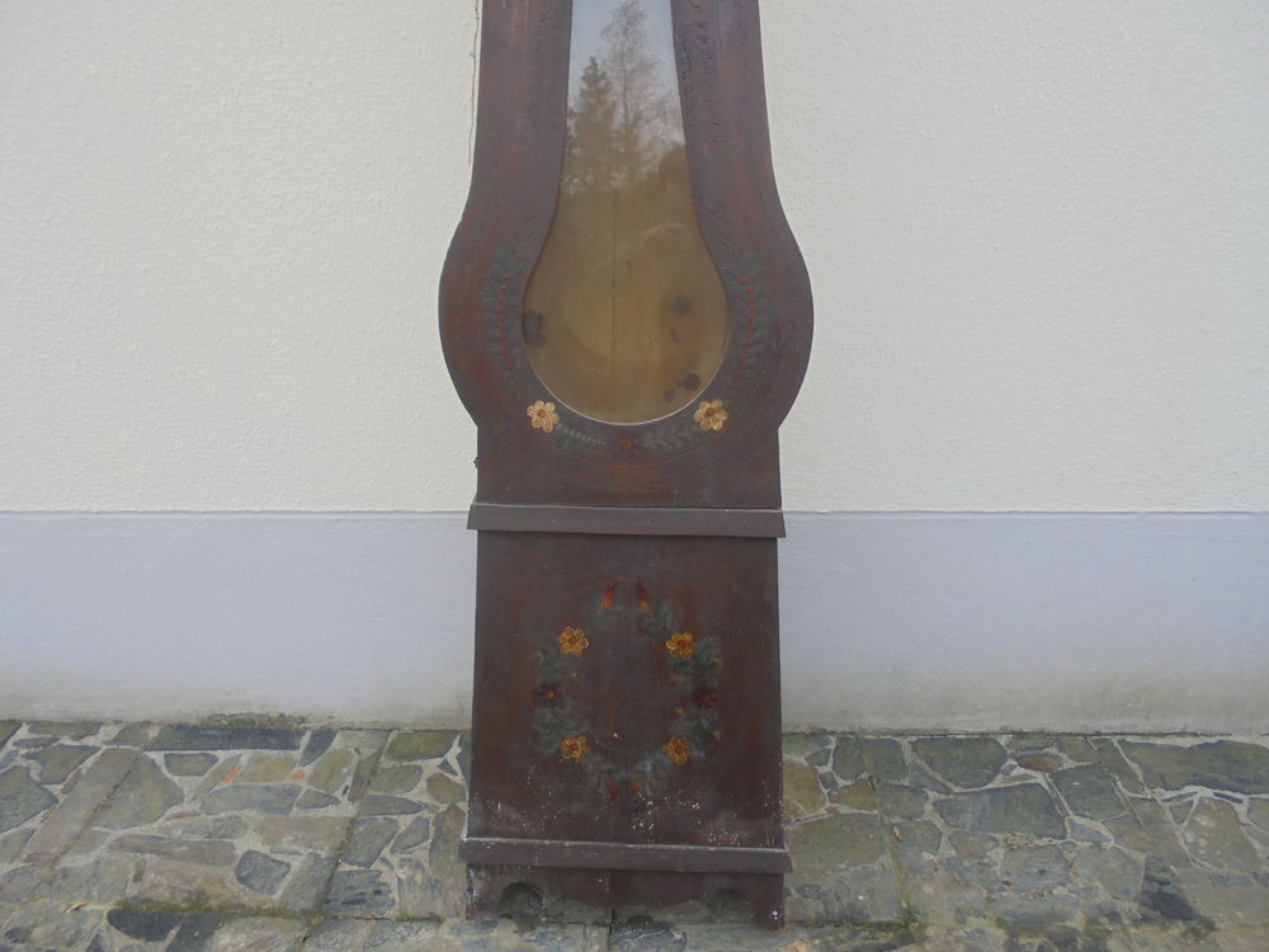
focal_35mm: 26
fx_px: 953
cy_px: 476
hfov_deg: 67.3
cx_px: 634
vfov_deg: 53.1
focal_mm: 4.6
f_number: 3.5
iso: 100
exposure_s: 1/125
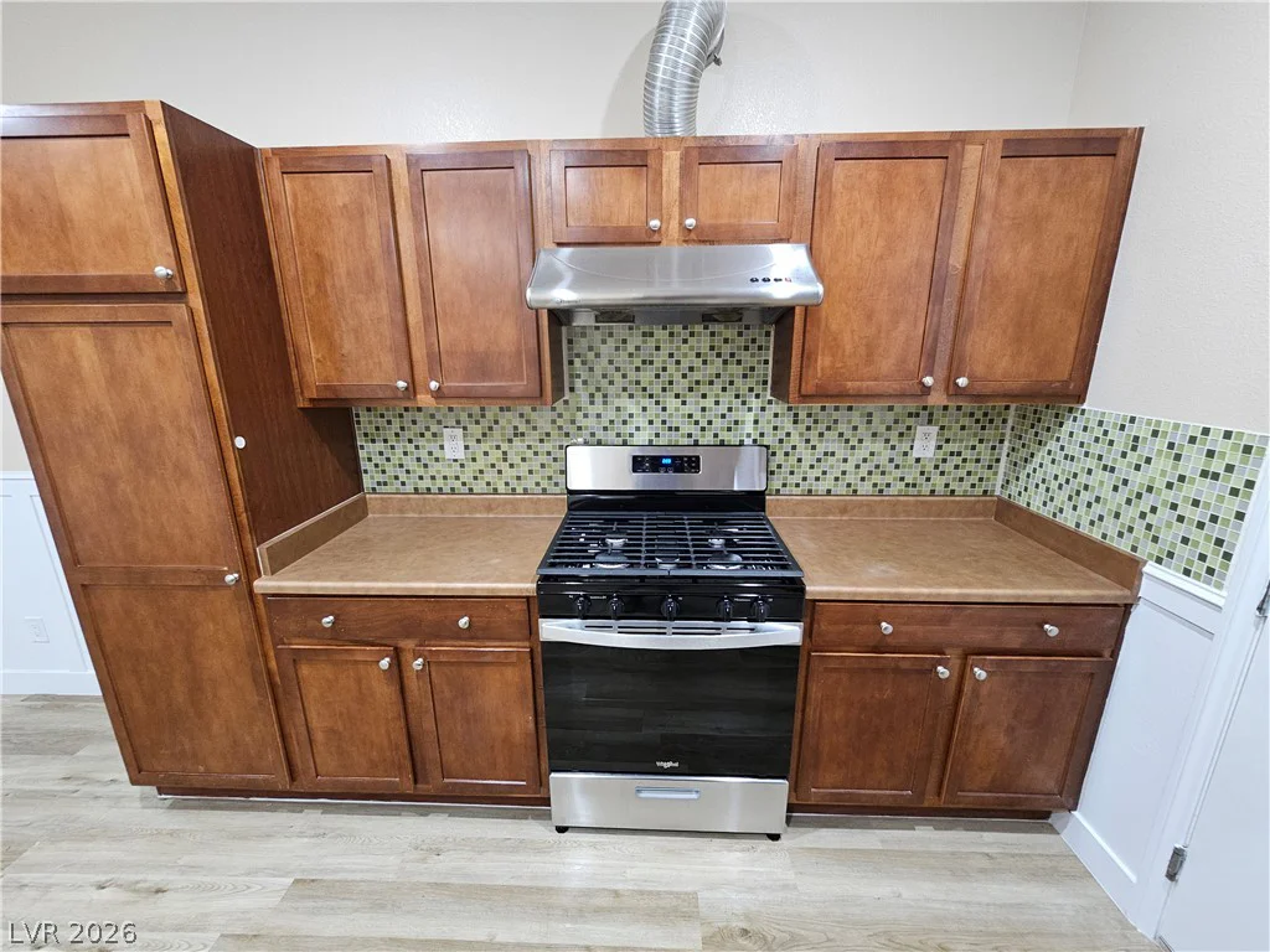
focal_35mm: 13
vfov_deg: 89.9
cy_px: 476
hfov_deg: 106.2
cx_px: 635
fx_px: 477
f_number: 2.2
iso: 500
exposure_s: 1/30
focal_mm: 2.2
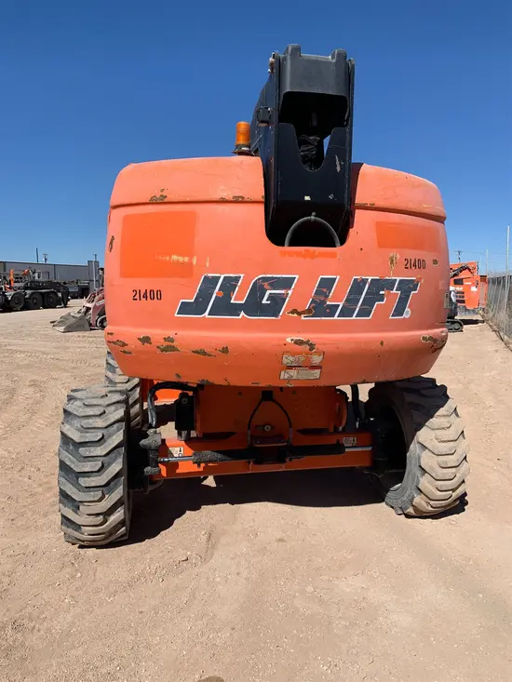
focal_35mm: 26
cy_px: 341
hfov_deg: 53.1
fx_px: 513
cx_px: 256
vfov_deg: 67.3
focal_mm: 4.25
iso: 25
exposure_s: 1/3650
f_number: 1.8
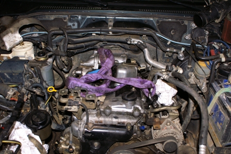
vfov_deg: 36.8
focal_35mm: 36
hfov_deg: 53.2
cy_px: 77
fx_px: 231
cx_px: 116
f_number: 4.5
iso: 400
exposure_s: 1/60
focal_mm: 24
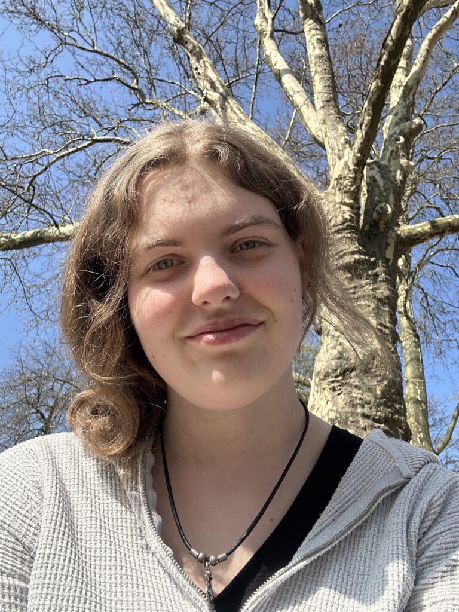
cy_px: 306
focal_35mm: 30
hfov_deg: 46.8
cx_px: 230
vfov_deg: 60.0
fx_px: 530
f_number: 1.9
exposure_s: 1/607
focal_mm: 2.69
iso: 25
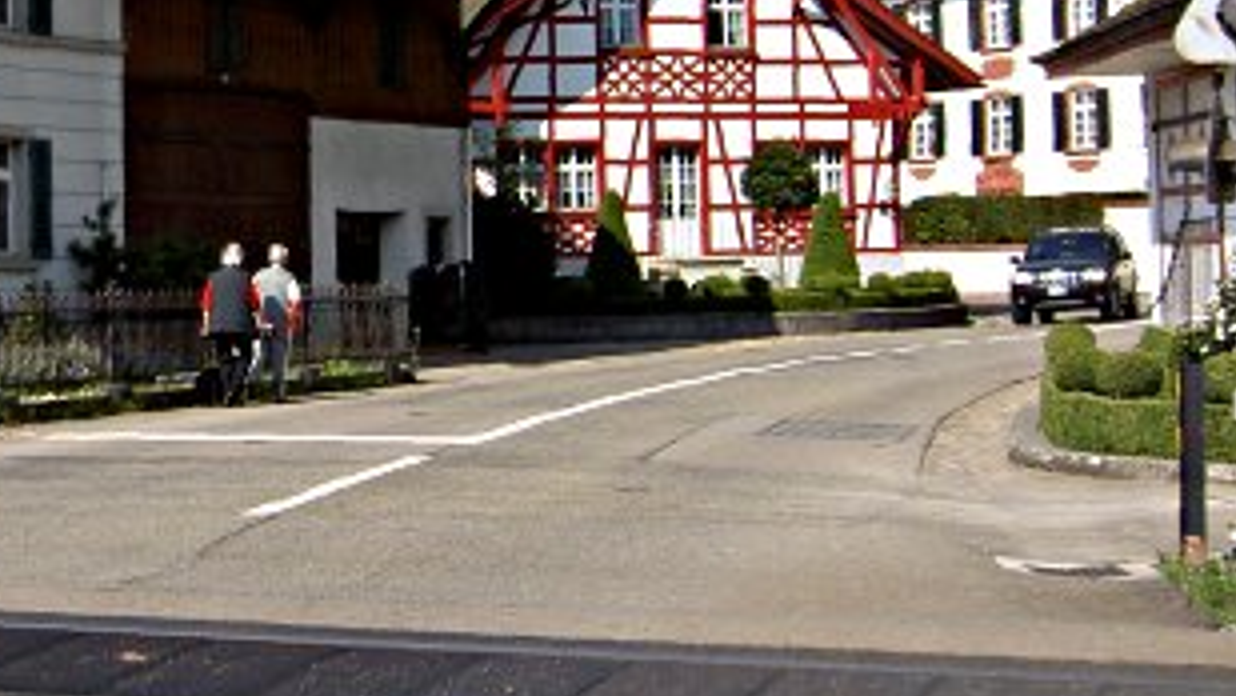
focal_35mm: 72
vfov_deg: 16.4
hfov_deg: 27.9
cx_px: 52
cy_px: -36
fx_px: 2360
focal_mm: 5.6
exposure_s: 1/400
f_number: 4.7
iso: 100
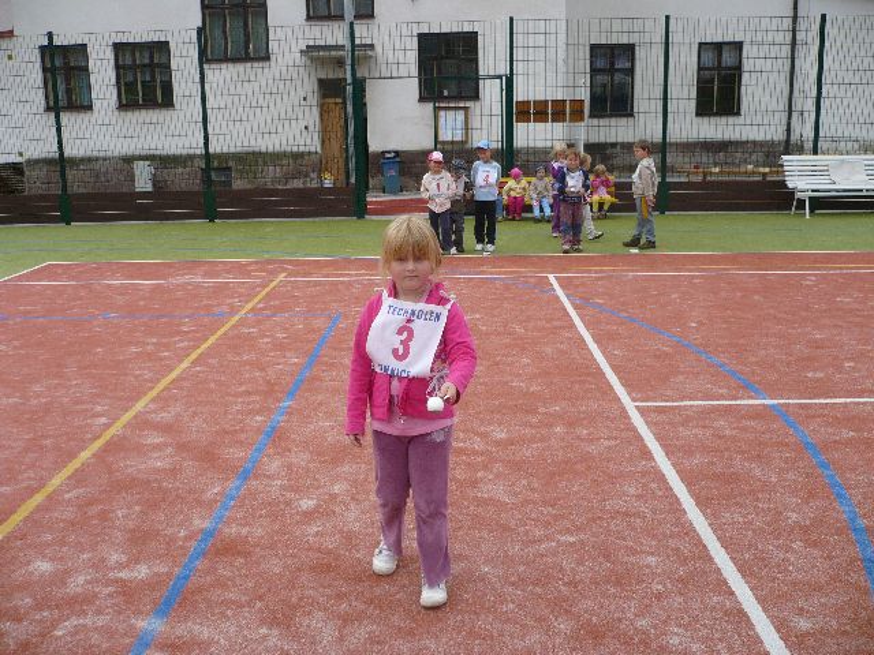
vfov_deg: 40.7
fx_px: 884
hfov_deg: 52.6
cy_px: 328
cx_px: 437
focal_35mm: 35
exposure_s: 1/640
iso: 100
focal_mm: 5.8
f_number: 2.8
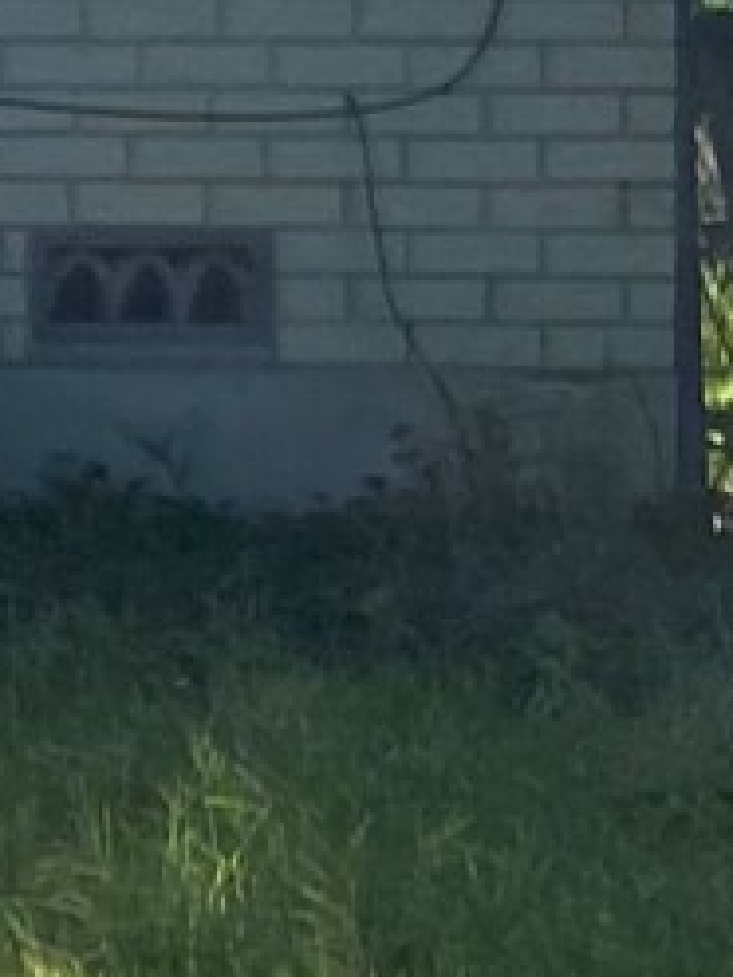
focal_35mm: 215
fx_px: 6070
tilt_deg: -0.8
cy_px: -264
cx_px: -3212
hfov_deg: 5.1
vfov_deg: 9.1
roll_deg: +0.1
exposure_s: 1/2066
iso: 32
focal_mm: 4.25
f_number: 1.8
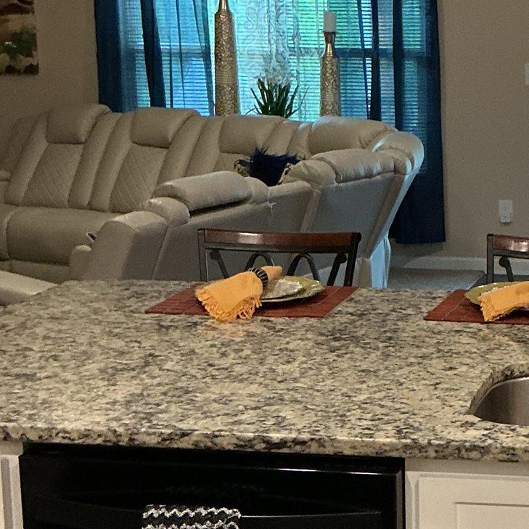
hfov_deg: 20.4
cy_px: 253
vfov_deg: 21.4
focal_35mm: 81
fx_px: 1400
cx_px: 575
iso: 250
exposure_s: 1/60
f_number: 1.8
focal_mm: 3
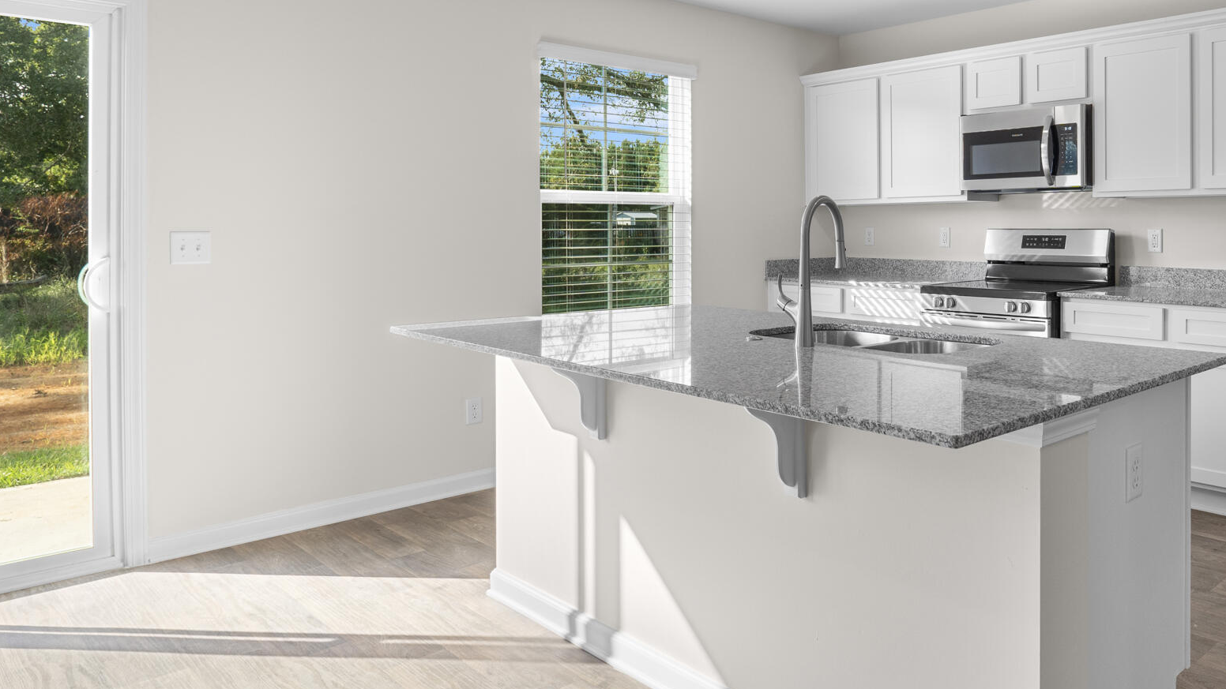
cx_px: 916
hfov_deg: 64.3
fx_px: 905
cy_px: 240
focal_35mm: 28
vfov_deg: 41.3
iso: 200
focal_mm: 11
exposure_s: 1/15
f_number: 6.3
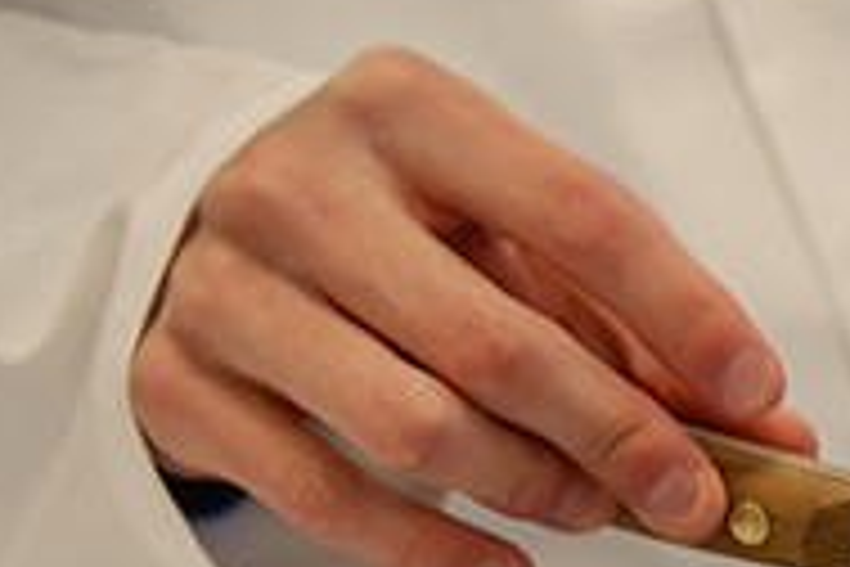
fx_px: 10152
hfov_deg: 4.8
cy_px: 731
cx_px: 1201
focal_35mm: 430
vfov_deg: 3.2
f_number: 3.5
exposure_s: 1/200
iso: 500
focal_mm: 140
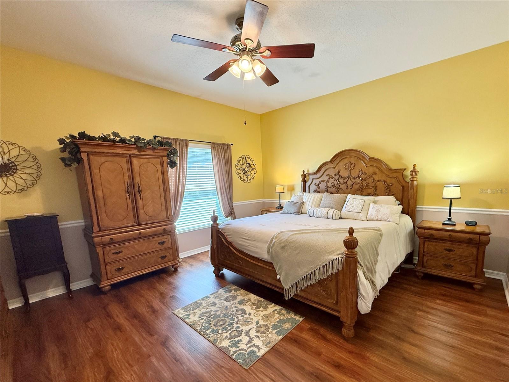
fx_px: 206
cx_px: 254
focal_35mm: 14
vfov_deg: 85.7
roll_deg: +1.7
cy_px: 191
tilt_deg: -8.1
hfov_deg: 102.1
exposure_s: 1/120
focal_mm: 2.22
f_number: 2.2
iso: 250
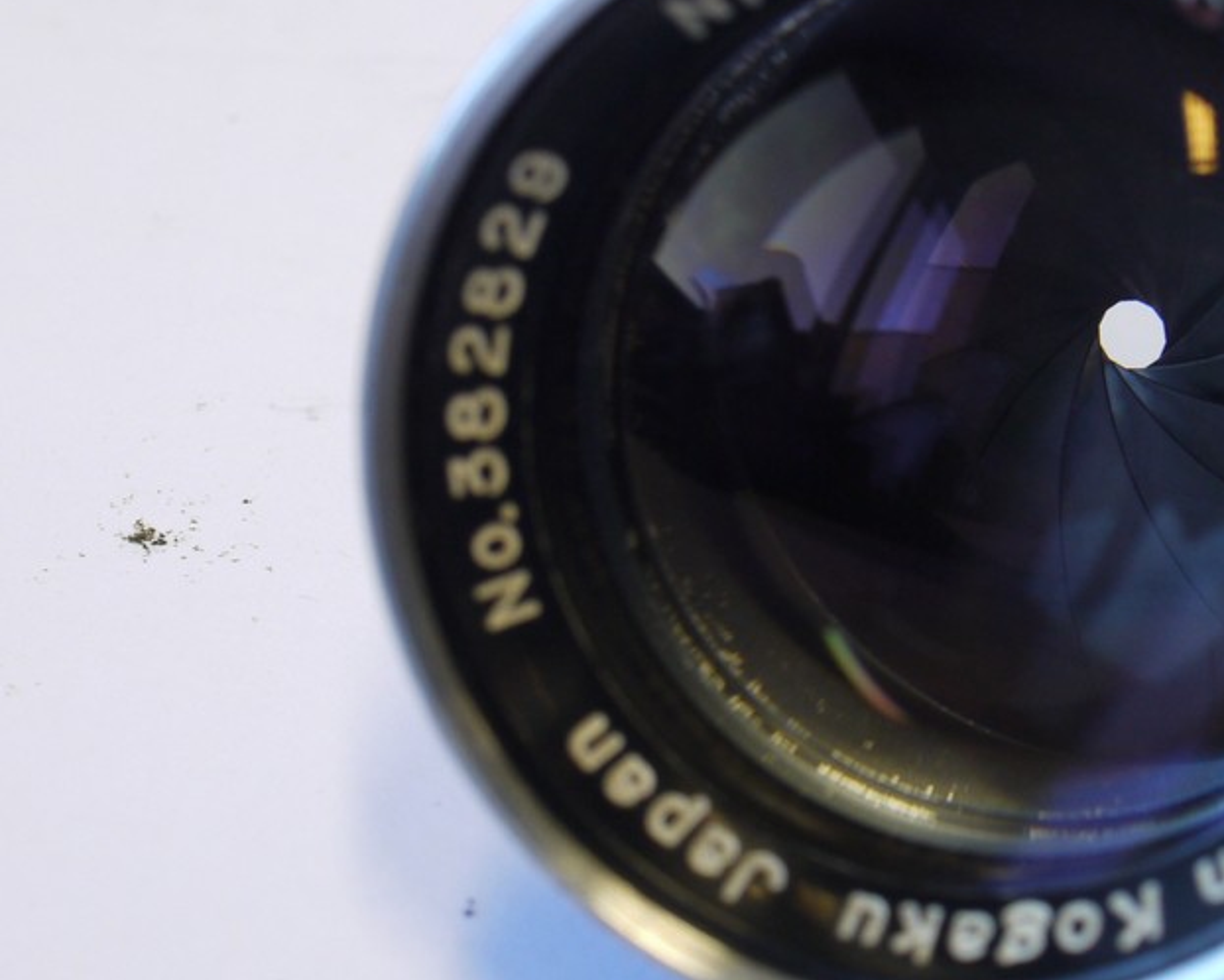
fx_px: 4095
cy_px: 419
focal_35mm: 113
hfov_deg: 17.0
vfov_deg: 13.6
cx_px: 834
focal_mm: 30
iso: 400
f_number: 7.1
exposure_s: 1/30
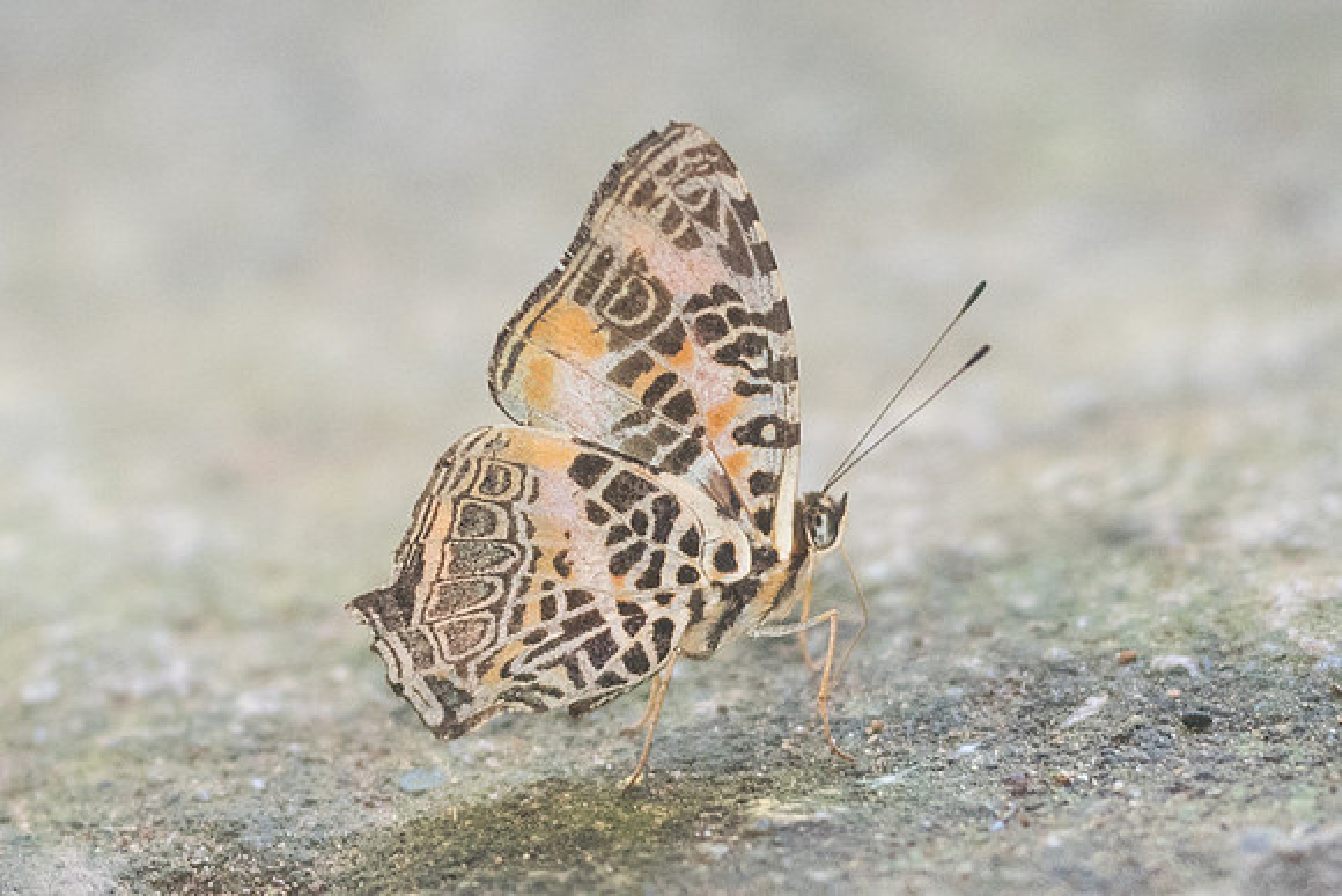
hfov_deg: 3.7
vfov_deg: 2.4
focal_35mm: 564
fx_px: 21022
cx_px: 762
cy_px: 554
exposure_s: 1/250
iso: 1000
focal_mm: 150
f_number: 3.5
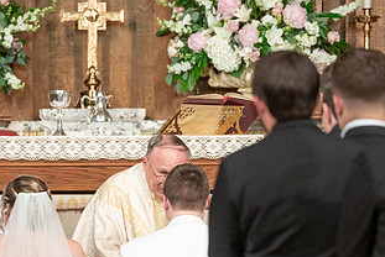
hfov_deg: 4.8
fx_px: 4603
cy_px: 179
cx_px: 93
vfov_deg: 3.2
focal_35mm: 430
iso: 2000
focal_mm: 198
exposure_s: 1/160
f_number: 2.8
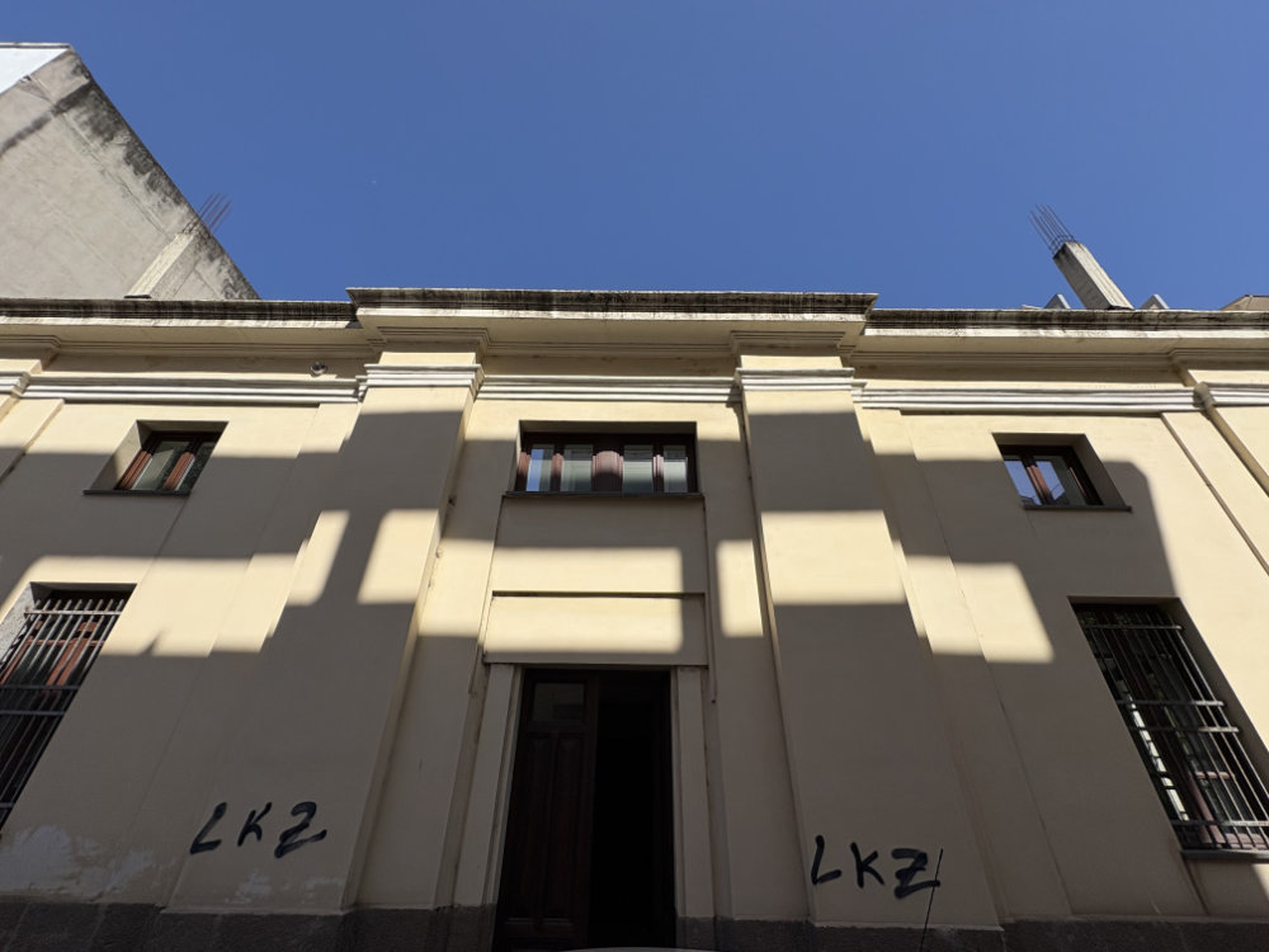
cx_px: 634
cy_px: 476
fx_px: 513
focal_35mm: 14
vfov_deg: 85.7
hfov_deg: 102.1
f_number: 2.2
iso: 50
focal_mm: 2.2
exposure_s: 1/2770
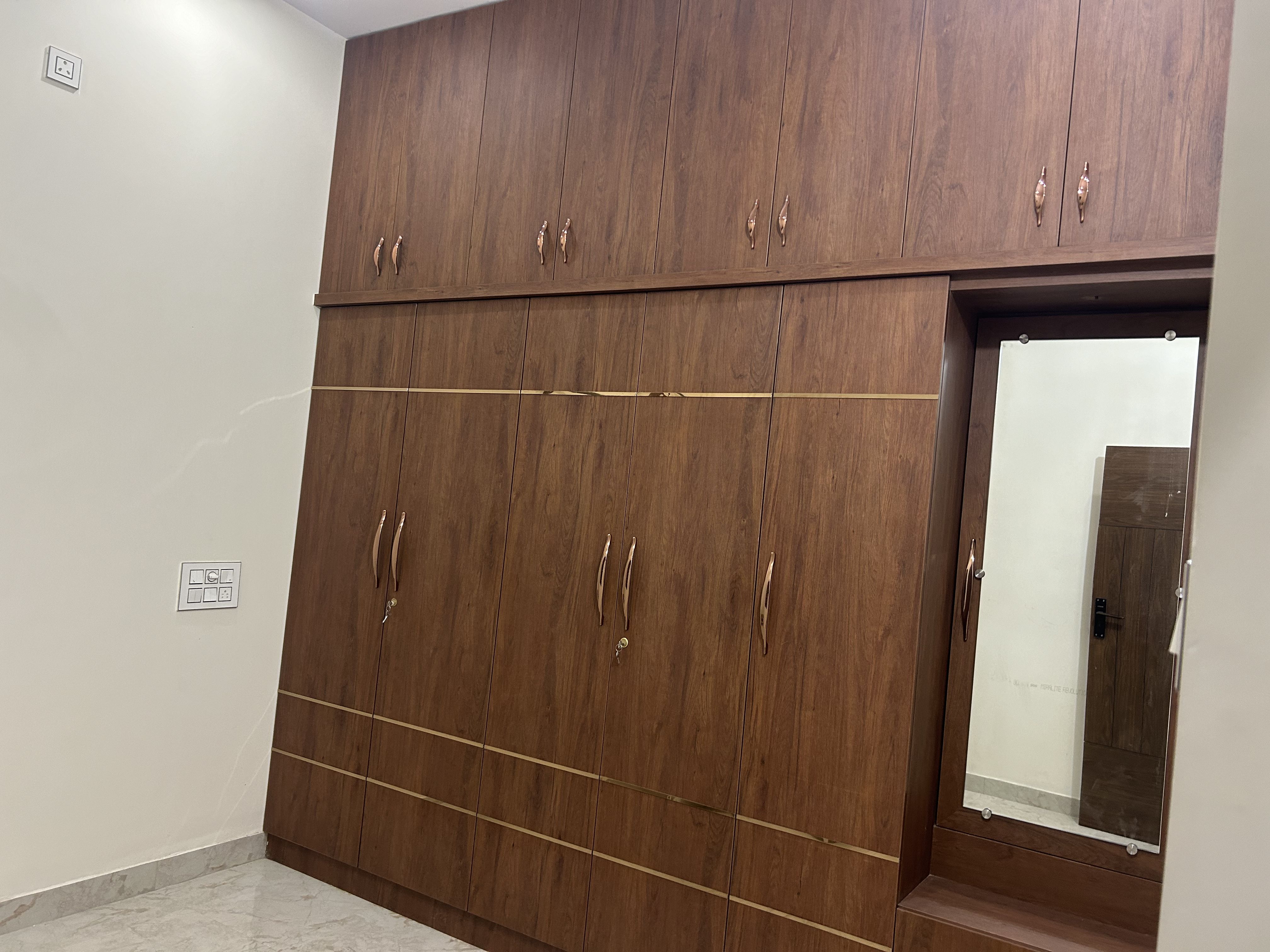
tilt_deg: +1.5
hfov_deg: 67.3
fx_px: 954
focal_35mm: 26
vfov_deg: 53.1
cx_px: 635
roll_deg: -5.4
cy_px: 476
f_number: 1.5
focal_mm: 5.7
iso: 160
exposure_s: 1/50
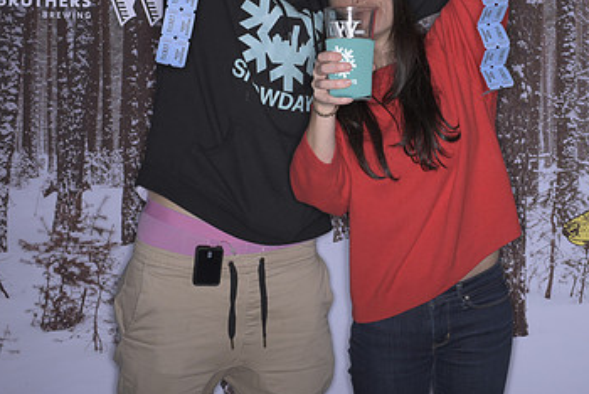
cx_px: 411
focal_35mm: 58
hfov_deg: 34.0
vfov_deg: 23.2
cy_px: 107
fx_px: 950
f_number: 11
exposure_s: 1/250
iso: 64
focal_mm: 35
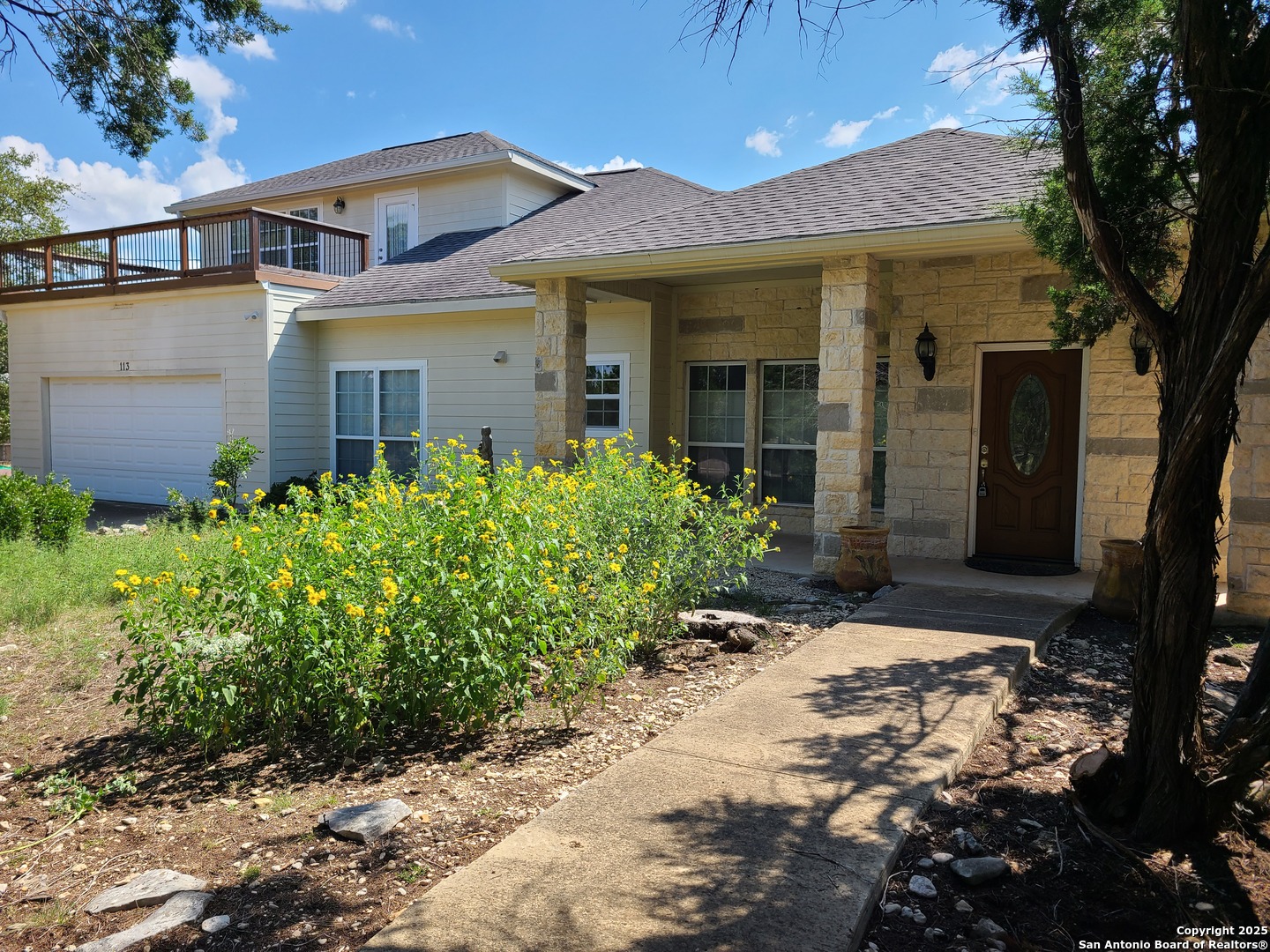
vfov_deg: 53.1
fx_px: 954
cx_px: 635
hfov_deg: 67.3
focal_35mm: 26
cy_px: 476
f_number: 1.8
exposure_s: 1/1248
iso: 40
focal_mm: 5.4
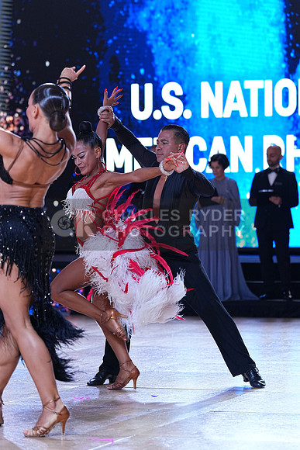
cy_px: 225
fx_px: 1661
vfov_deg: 15.4
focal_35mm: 133
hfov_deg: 10.3
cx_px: 150
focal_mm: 133
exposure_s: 1/400
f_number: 4
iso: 1000
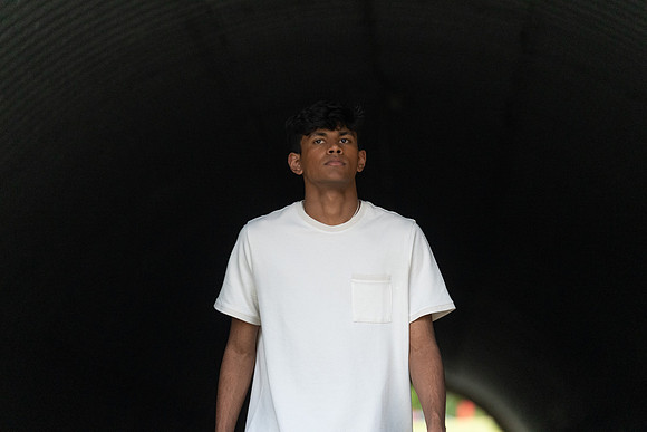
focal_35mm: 158
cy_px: 216
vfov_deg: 8.7
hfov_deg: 13.0
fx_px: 2840
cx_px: 324
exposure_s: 1/1000
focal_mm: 158
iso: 5000
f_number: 2.8
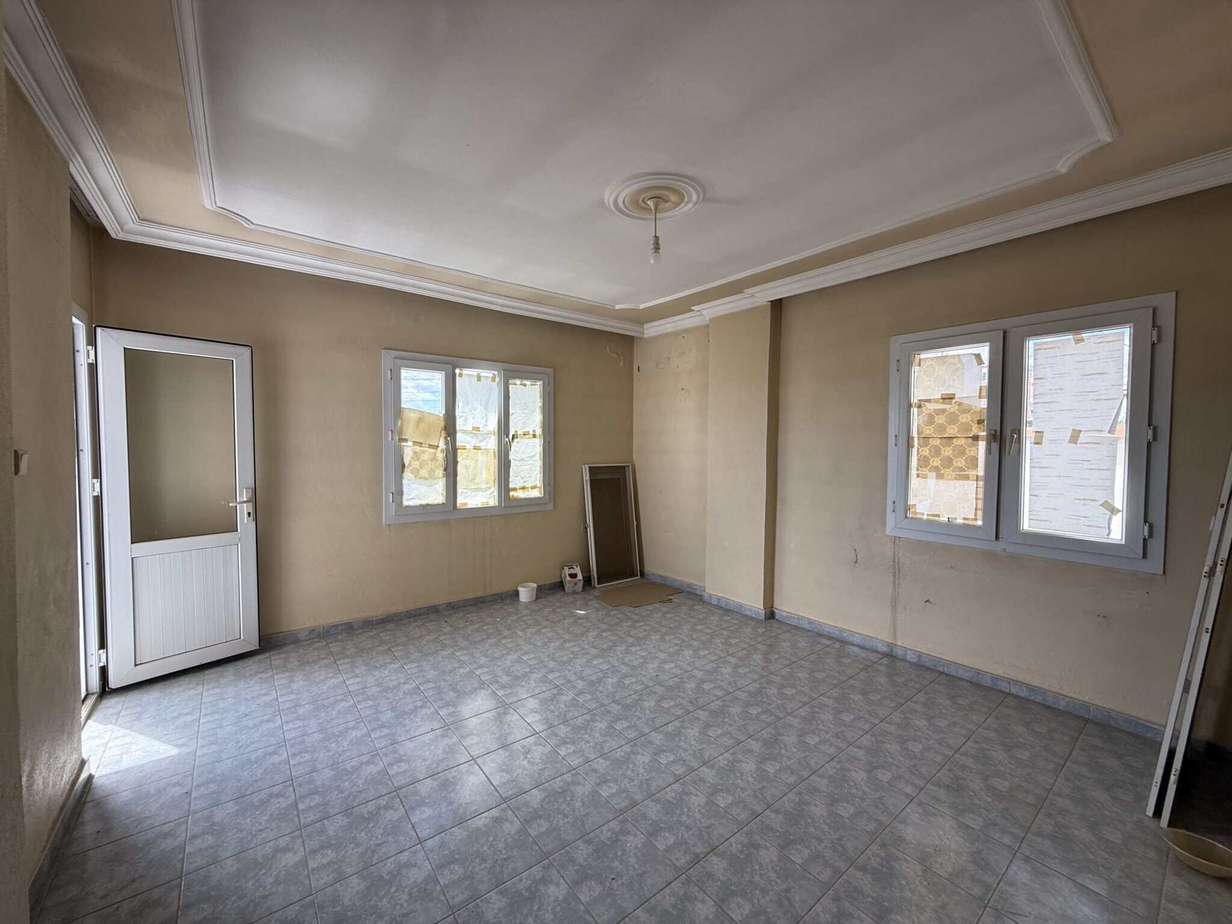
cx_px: 616
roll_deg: -0.8
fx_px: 498
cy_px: 462
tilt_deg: -1.4
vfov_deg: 85.7
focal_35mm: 14
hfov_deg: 102.1
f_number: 2.2
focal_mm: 2.22
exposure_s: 1/223
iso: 64
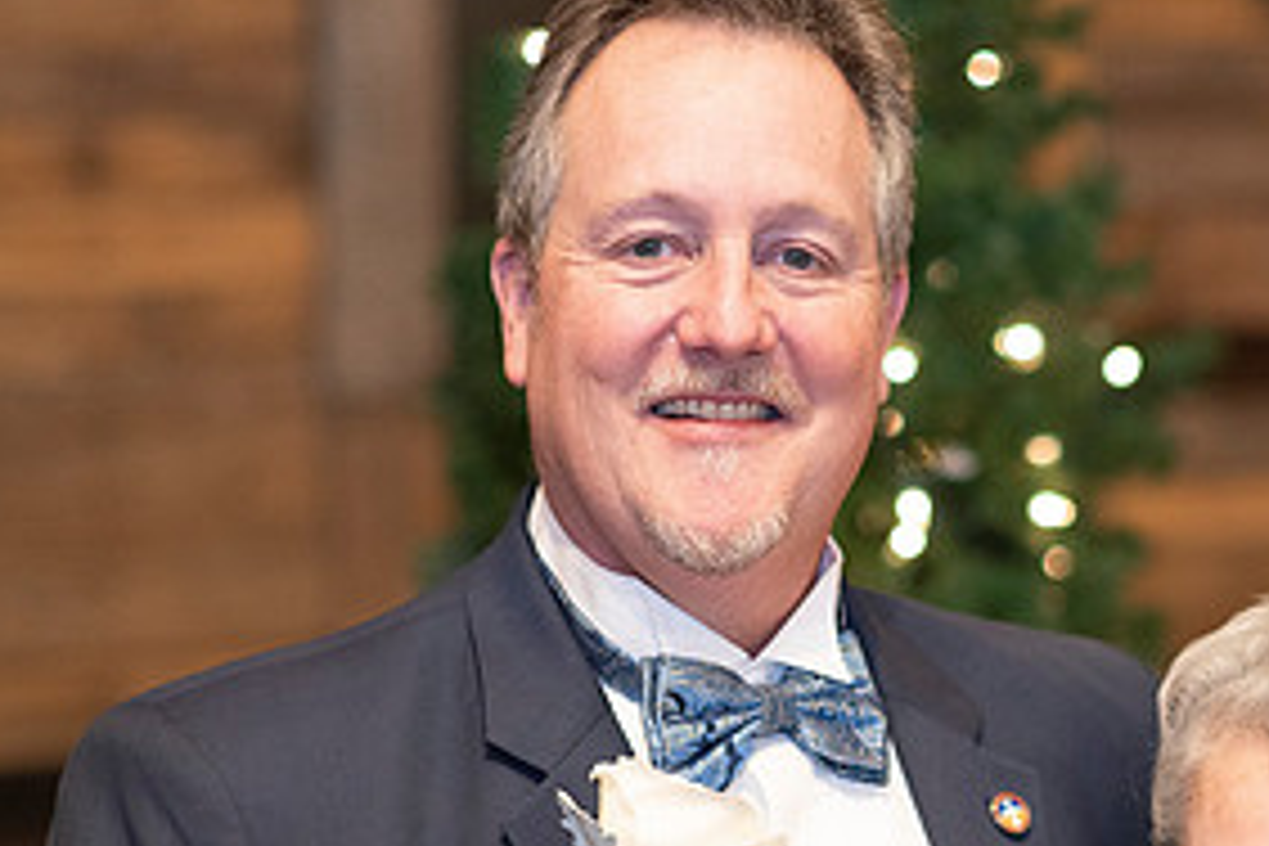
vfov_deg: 7.8
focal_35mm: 175
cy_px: 673
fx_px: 6168
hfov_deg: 11.7
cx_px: 932
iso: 1000
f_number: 2.2
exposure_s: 1/200
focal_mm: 85
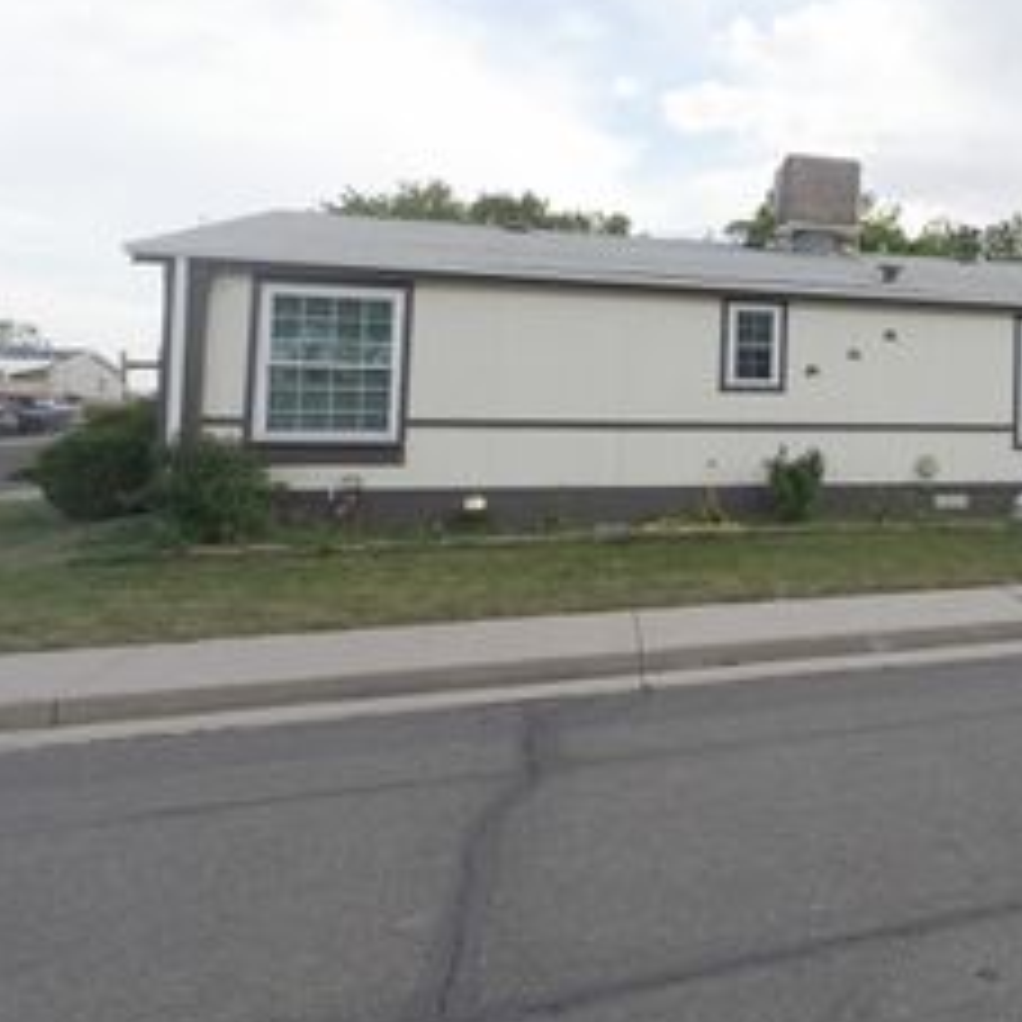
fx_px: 1033
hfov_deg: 44.3
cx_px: 1036
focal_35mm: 31
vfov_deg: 51.8
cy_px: 358
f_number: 10
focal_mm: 11
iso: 125
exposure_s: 1/60
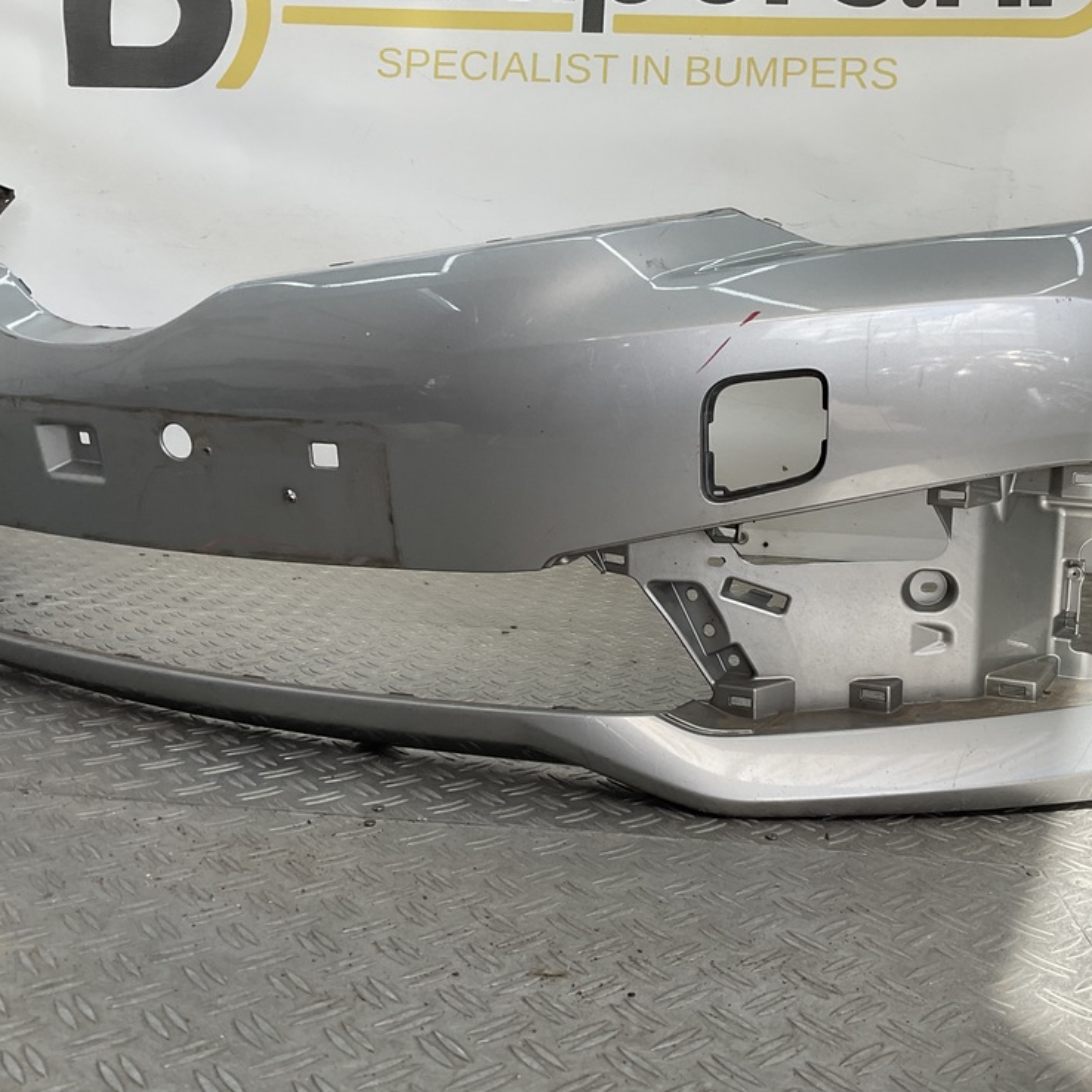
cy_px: 540
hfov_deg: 47.1
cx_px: 613
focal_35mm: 35
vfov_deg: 47.2
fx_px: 1249
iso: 16
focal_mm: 3
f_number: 1.8
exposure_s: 1/194
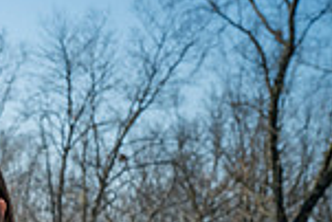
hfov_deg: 9.1
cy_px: 366
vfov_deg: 6.3
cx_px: -292
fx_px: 1985
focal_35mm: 215
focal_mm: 56
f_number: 9
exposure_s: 1/640
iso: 400
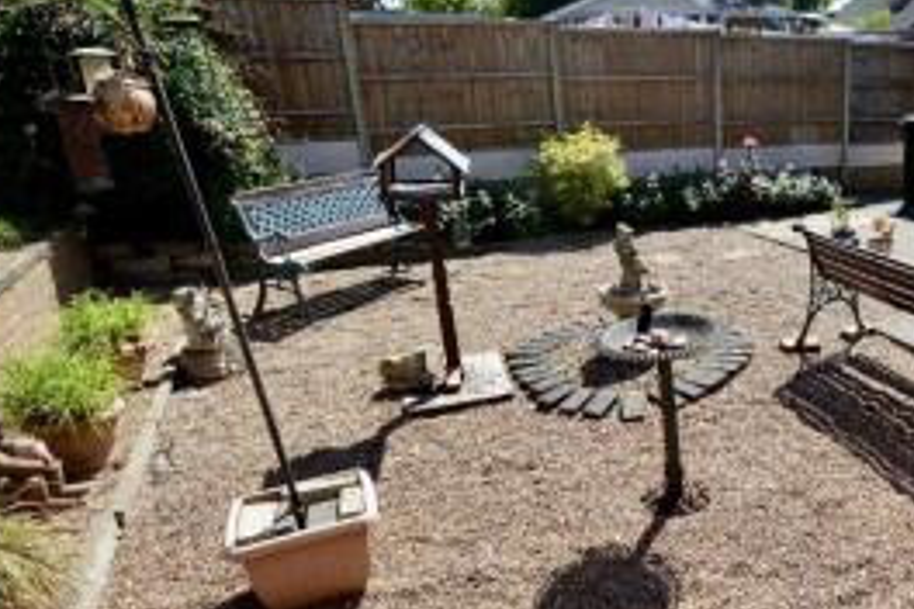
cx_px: 772
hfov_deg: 60.1
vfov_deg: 47.8
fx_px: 685
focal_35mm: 27
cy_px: 337
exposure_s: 1/250
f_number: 8
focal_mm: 10
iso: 100
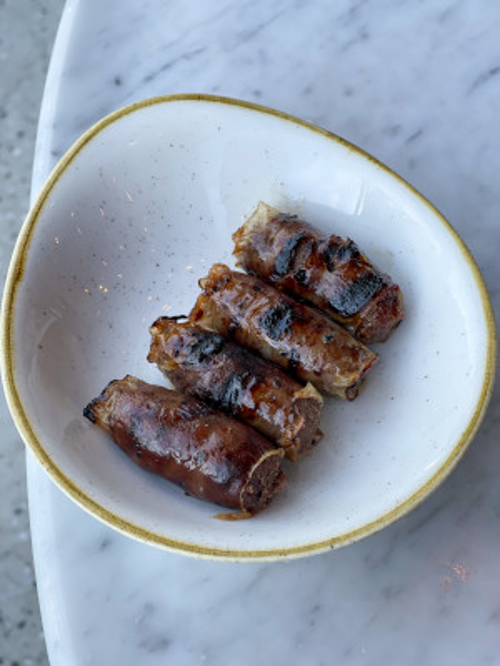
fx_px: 1233
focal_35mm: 64
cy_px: 333
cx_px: 250
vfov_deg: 30.3
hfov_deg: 22.9
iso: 64
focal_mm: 7.5
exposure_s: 1/100
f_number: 2.2
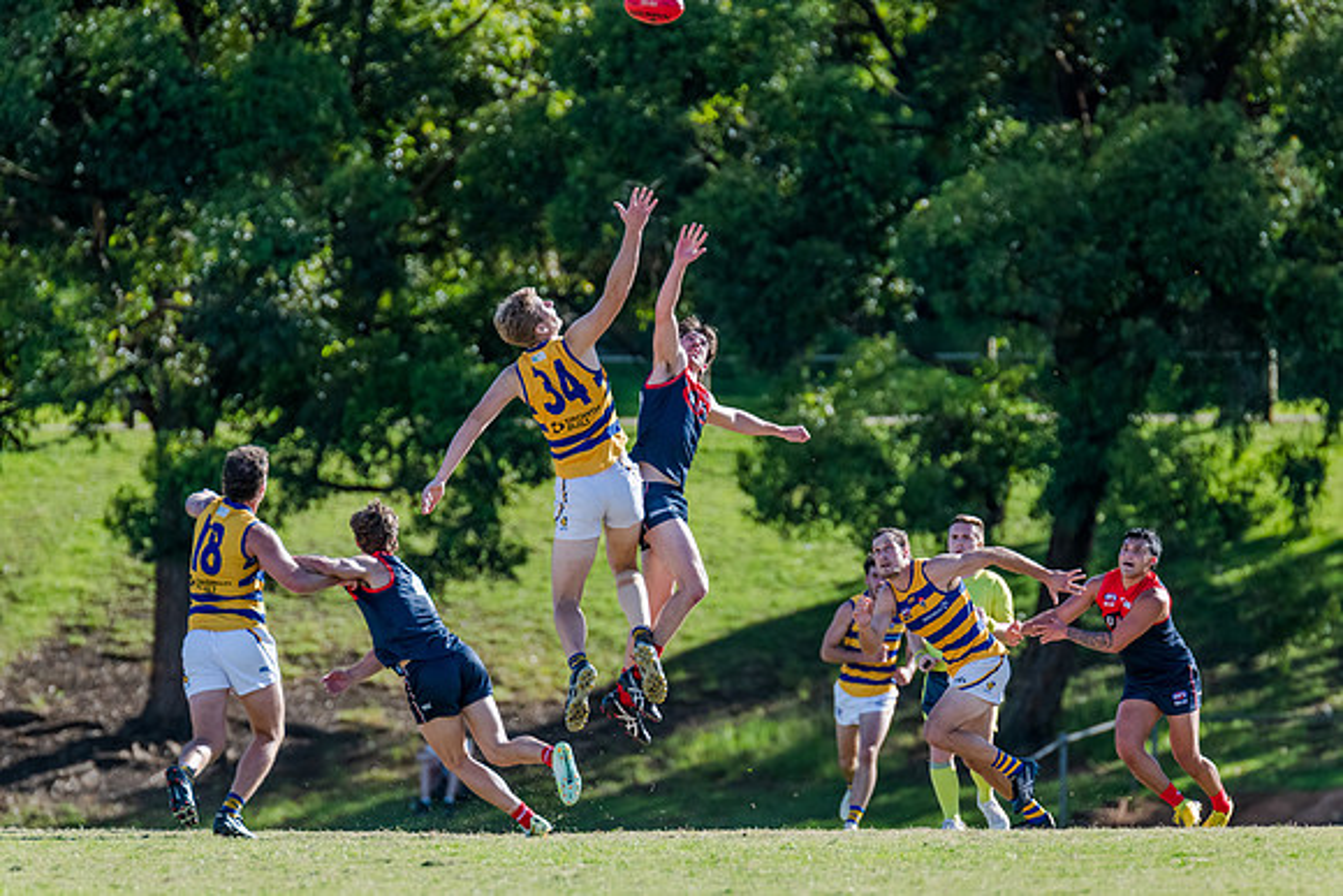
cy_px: 469
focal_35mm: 453
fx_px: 16915
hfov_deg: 4.5
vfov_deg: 3.0
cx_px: 638
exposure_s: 1/1600
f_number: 5
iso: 800
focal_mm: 420
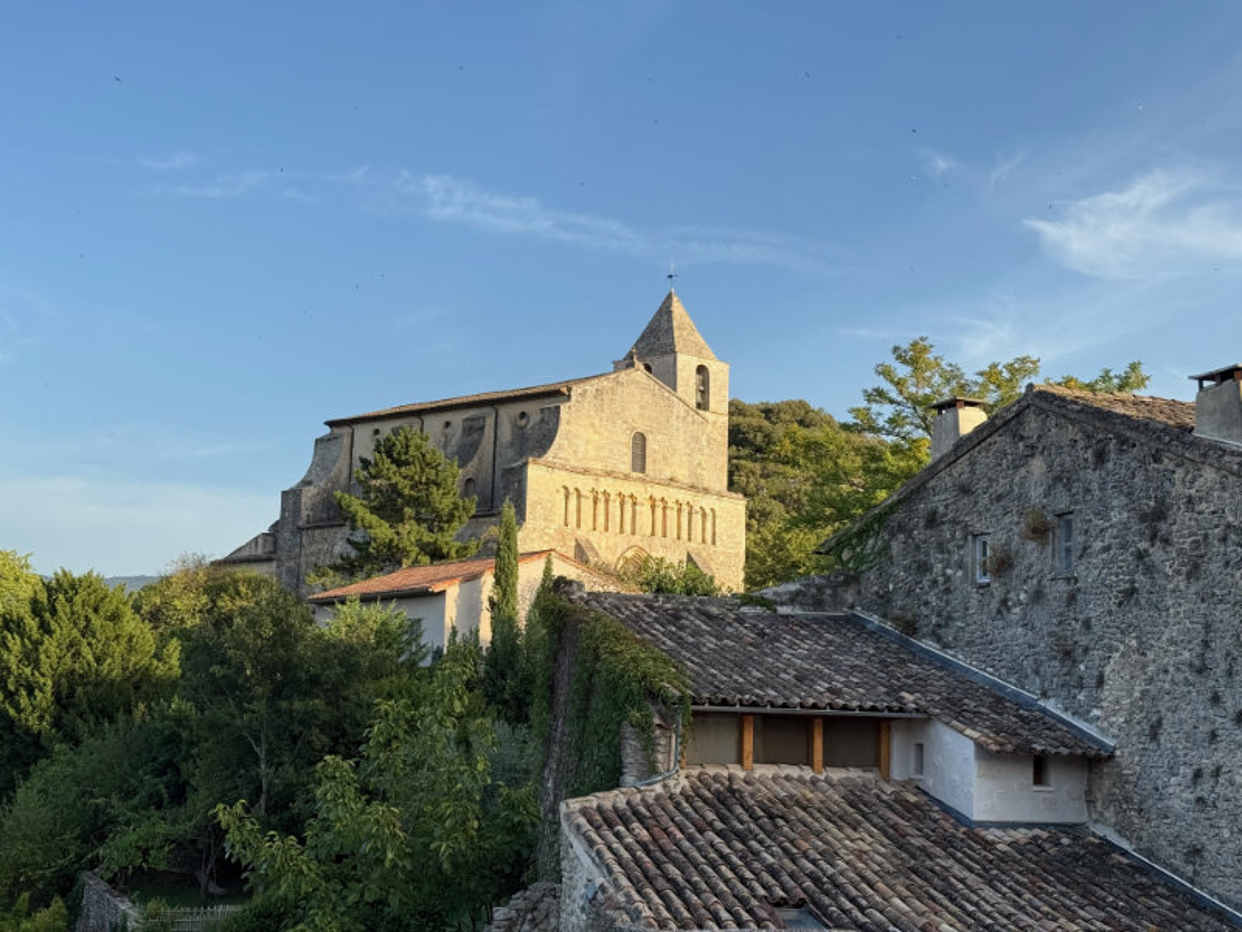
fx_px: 1722
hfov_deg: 39.7
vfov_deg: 30.3
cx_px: 621
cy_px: 466
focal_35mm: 48
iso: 100
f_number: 1.8
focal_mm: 6.8
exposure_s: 1/1264
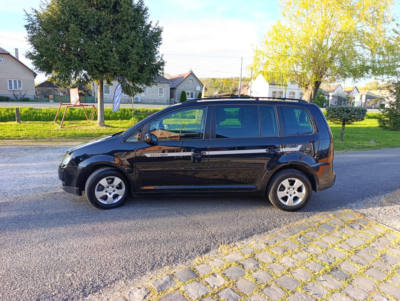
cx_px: 200
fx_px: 266
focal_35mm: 23
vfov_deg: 59.0
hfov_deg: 73.8
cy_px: 150
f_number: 1.6
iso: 80
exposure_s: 1/100
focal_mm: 6.14
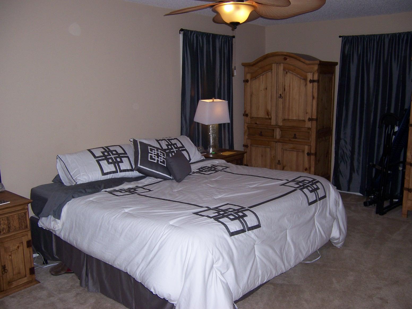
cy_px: 154
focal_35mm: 33
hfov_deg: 55.4
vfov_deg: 42.9
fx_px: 393
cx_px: 206
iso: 80
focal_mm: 5.5
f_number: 2.8
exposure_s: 1/60
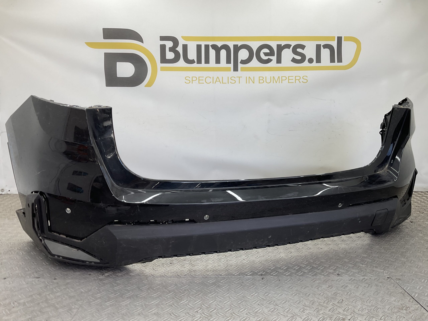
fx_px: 359
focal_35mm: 29
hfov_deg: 61.7
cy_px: 160
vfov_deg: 48.2
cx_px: 214
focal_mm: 3
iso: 16
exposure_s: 1/120
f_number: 1.8
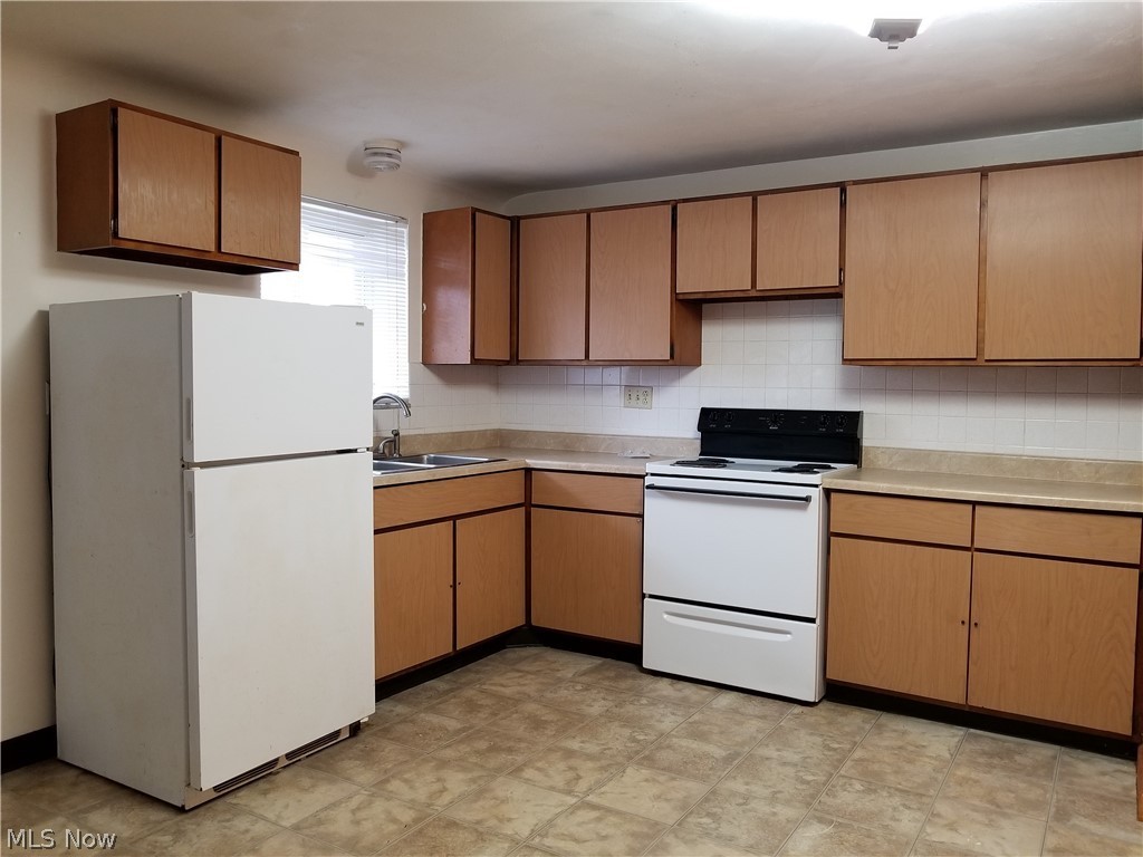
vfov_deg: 53.1
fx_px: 859
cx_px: 572
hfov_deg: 67.3
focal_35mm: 26
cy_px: 428
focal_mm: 4.25
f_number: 1.7
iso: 250
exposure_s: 1/24
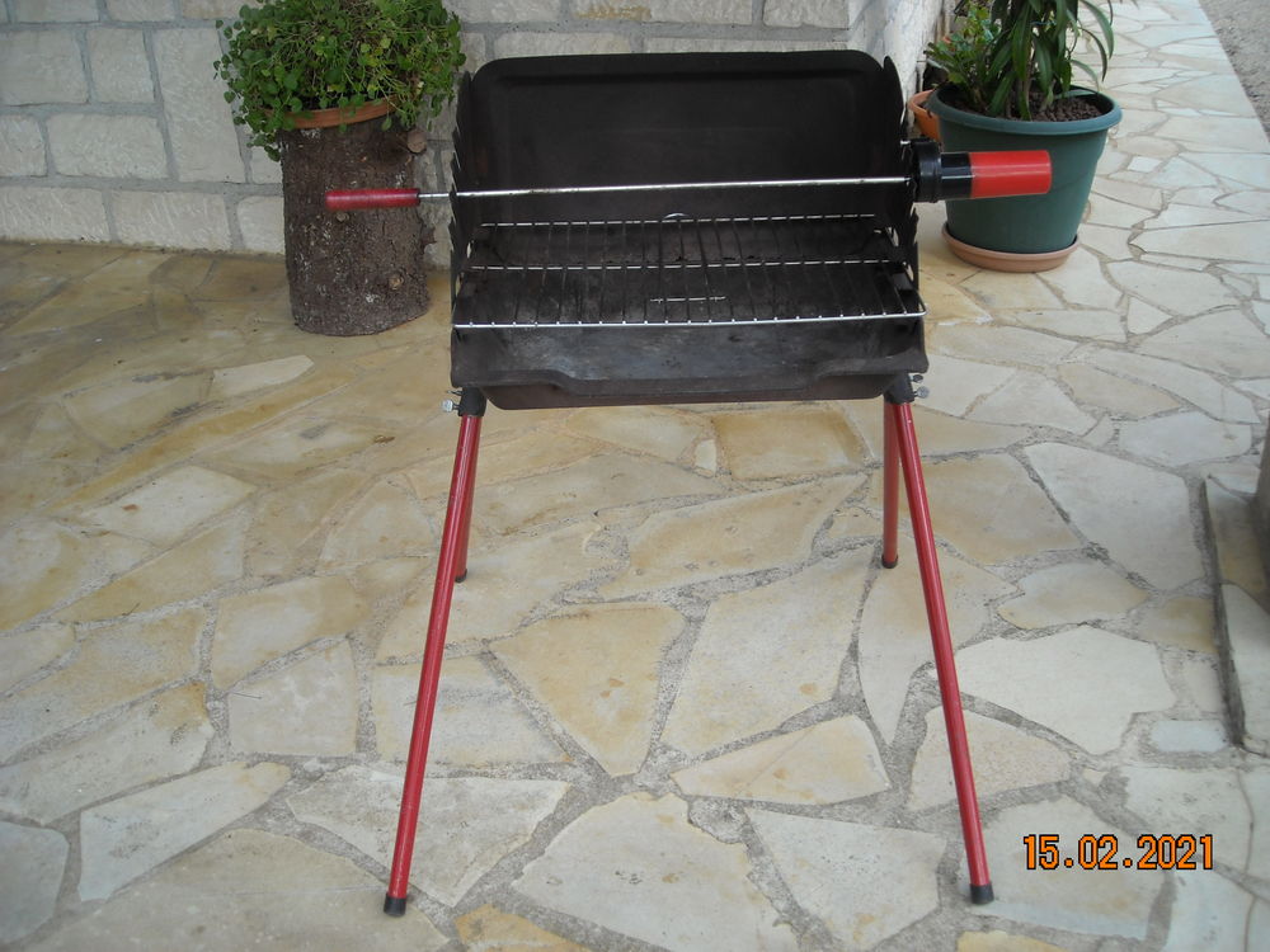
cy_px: 476
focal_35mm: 35
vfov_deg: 40.7
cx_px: 635
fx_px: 1284
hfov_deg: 52.6
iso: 64
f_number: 2.8
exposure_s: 1/154
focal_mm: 5.7
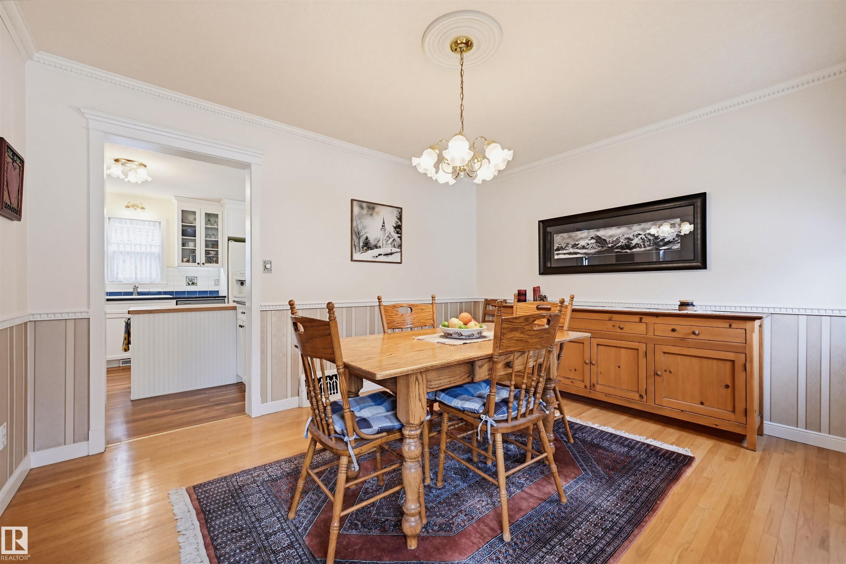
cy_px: 282
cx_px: 423
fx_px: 329
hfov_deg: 104.3
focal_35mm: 14
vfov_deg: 81.2
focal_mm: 14
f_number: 8
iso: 400
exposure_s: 1/8
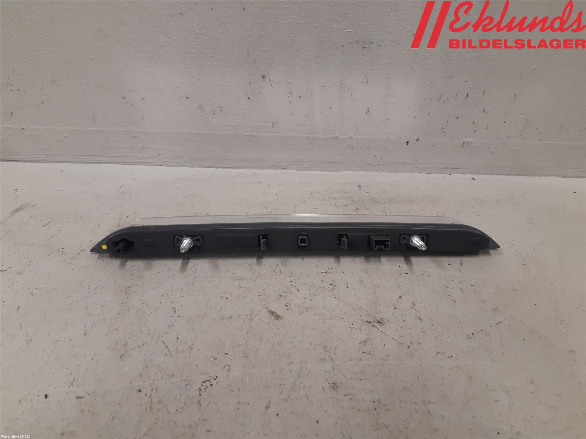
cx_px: 293
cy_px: 220
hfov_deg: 67.3
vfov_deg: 53.1
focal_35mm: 26
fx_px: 440
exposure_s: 1/50
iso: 125
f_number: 1.7
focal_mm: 3.93
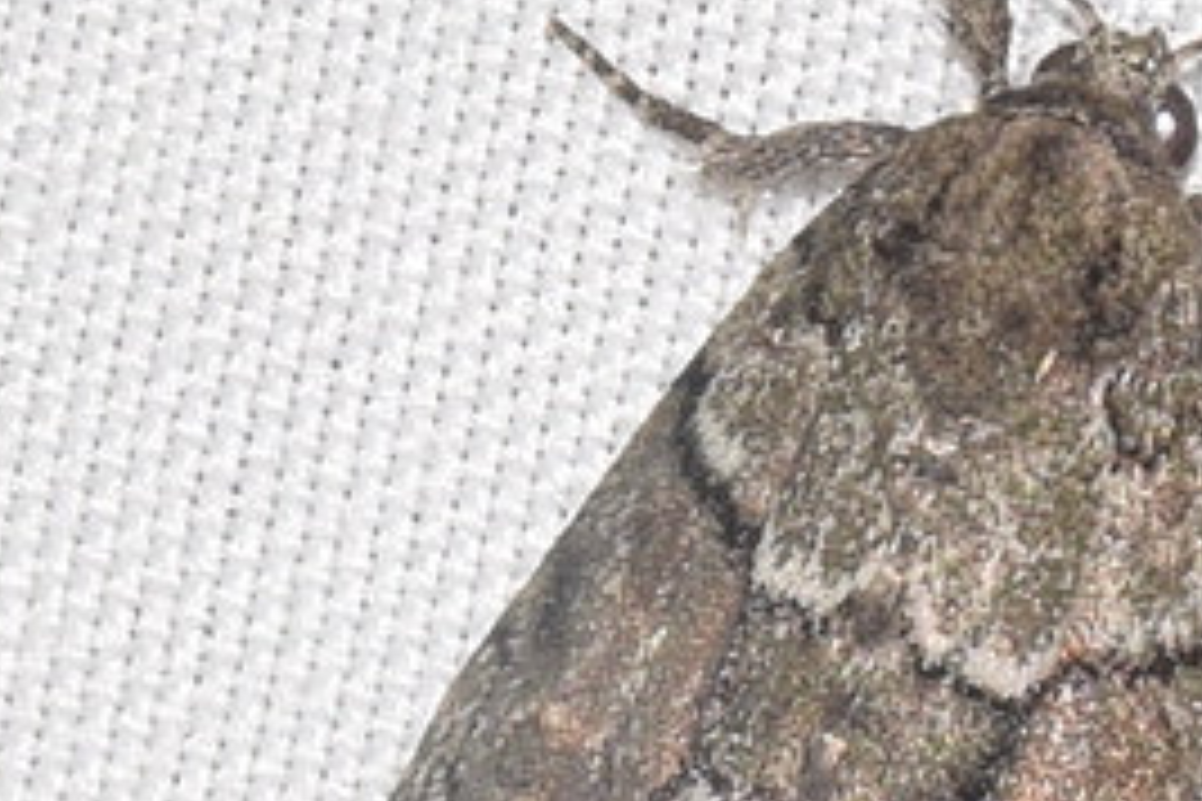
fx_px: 25240
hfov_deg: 2.7
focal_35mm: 756
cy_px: 670
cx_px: 761
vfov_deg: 1.8
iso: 125
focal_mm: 140
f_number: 11
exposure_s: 1/160
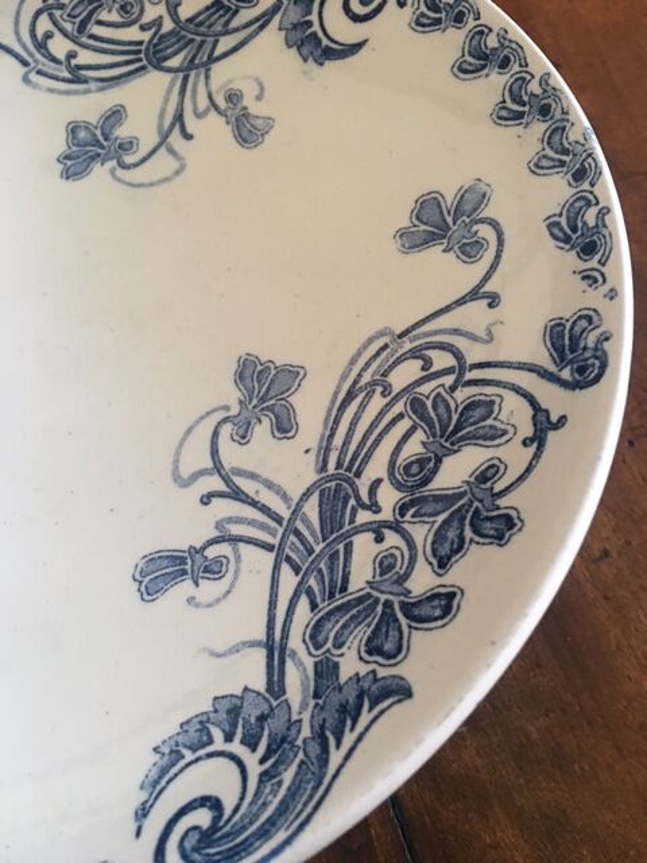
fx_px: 723
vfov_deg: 61.7
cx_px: 324
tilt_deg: -63.2
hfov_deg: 48.2
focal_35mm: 29
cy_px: 432
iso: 100
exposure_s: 1/8
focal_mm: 4.15
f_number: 2.2
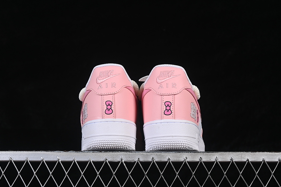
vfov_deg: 18.0
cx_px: 140
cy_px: 93
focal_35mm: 76
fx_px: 593
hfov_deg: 26.6
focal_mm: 50
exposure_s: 1/80
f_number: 8
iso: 160
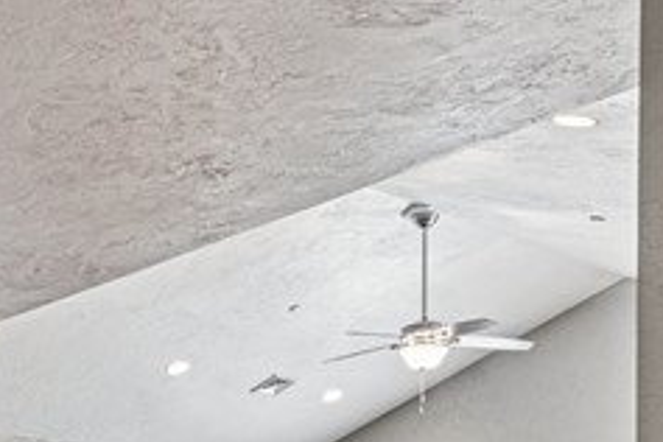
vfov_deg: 18.9
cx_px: -35
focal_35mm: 64
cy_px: 652
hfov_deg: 28.9
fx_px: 1179
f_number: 11
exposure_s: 1/2.5
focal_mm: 14
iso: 50
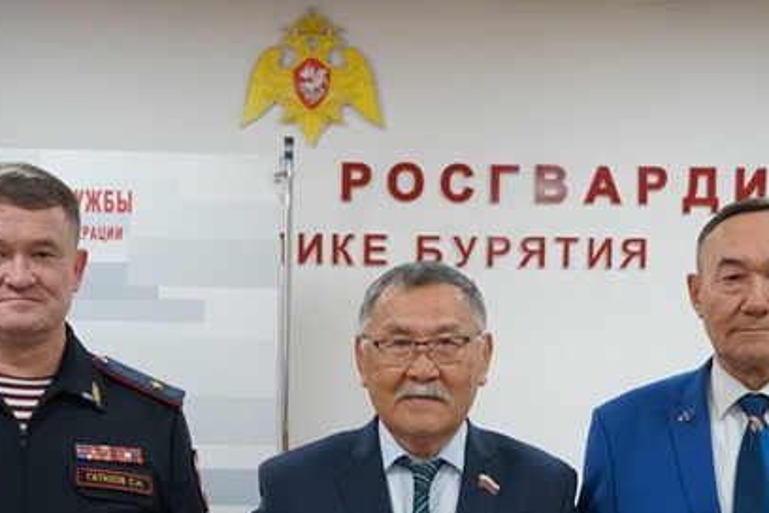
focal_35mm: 69
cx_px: 377
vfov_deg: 19.4
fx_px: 1472
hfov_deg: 29.3
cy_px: 455
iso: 2000
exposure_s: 1/160
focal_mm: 25
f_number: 4
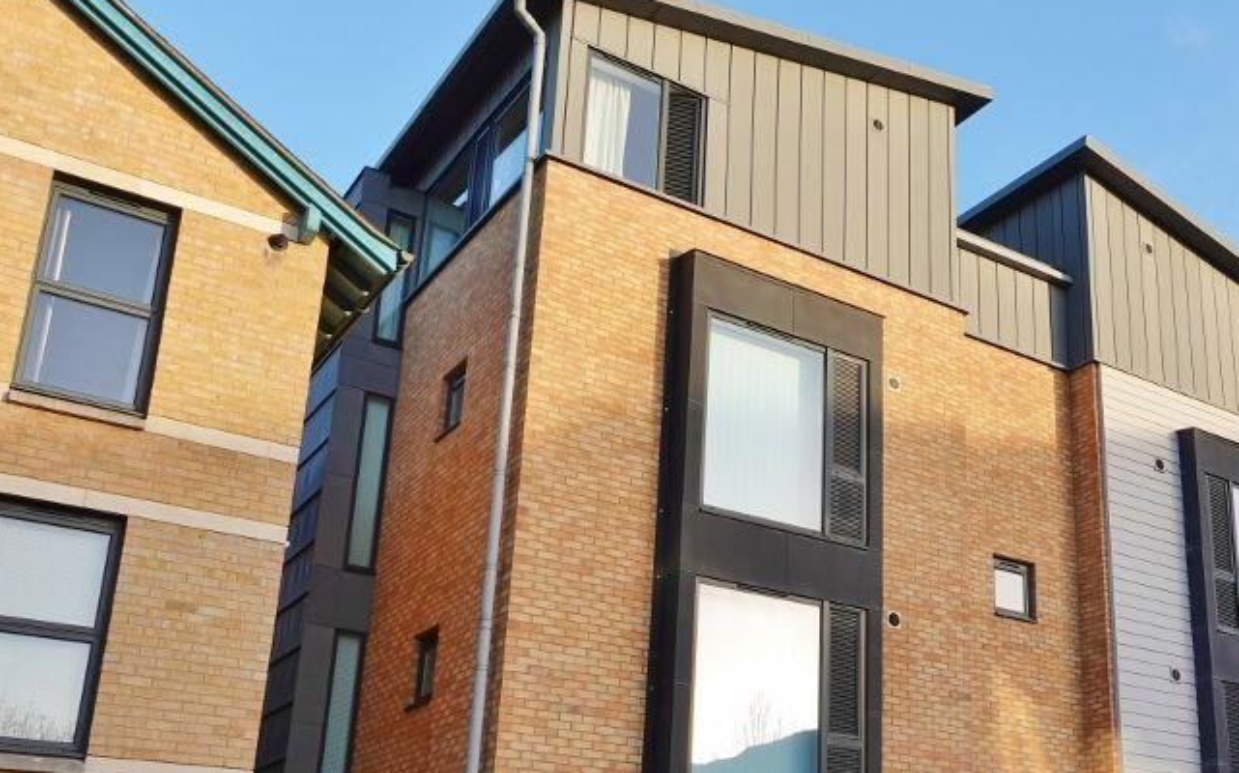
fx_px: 1316
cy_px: 540
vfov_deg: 32.3
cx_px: 858
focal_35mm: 39
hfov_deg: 49.2
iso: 125
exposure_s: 1/125
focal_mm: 8.8
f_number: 5.6
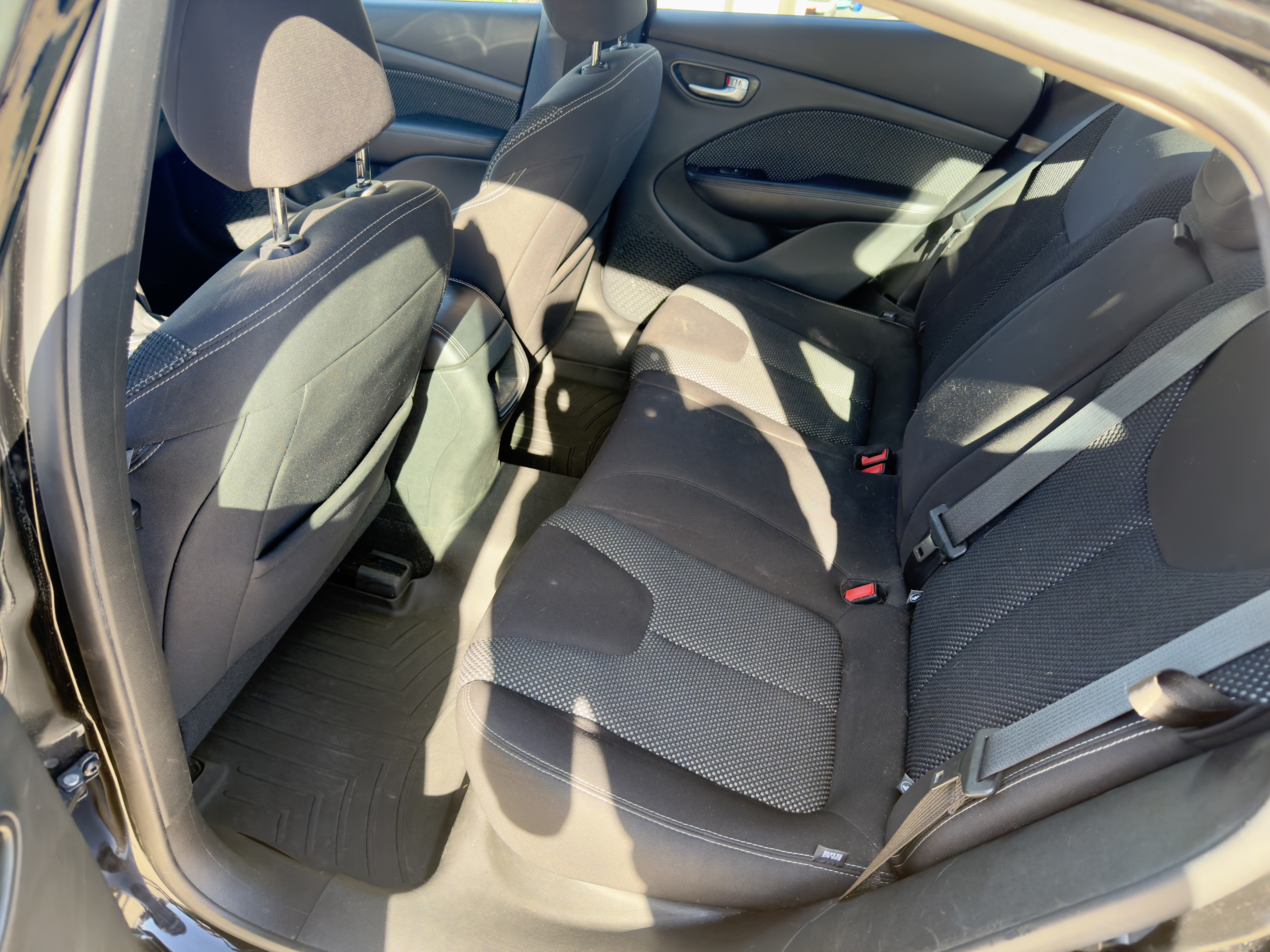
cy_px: 476
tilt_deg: -36.8
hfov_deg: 71.6
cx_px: 635
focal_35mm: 24
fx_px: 881
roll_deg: -6.2
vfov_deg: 56.8
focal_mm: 6.76
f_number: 1.78
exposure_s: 1/201
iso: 100
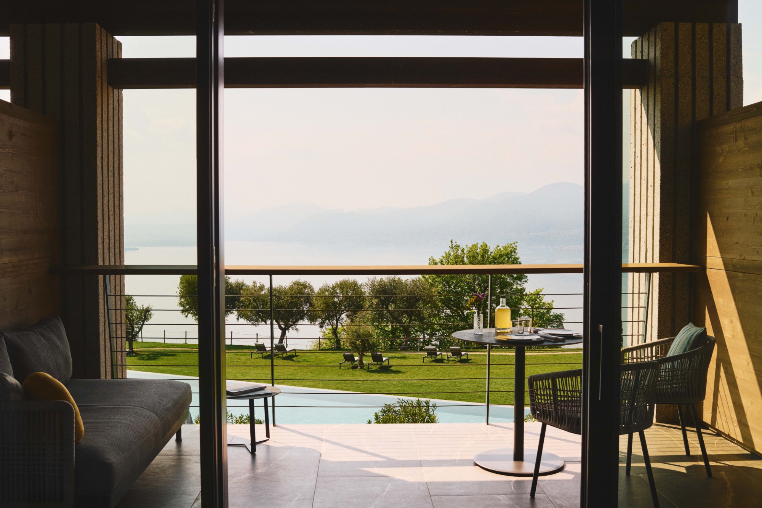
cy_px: 254
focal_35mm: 35
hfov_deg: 54.4
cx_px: 381
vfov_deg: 37.8
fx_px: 741
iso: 200
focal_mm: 35
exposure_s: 1/400
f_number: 8
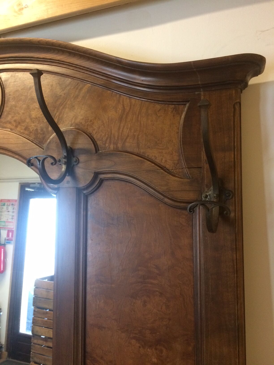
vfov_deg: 61.7
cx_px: 137
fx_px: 306
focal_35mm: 29
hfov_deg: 48.2
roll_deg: +1.7
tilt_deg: -2.0
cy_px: 182
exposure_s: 1/33
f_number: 2.2
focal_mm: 4.15
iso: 250
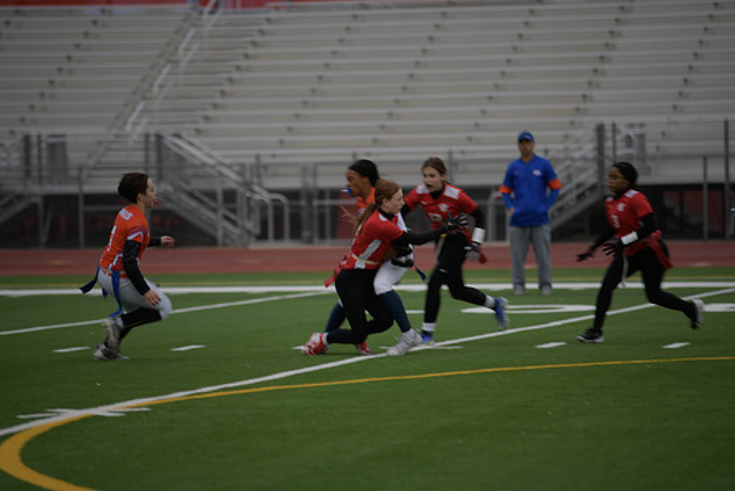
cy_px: 234
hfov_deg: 9.6
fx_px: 4371
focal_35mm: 214
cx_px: 381
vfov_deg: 6.4
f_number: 2.8
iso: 72
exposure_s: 1/200
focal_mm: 200
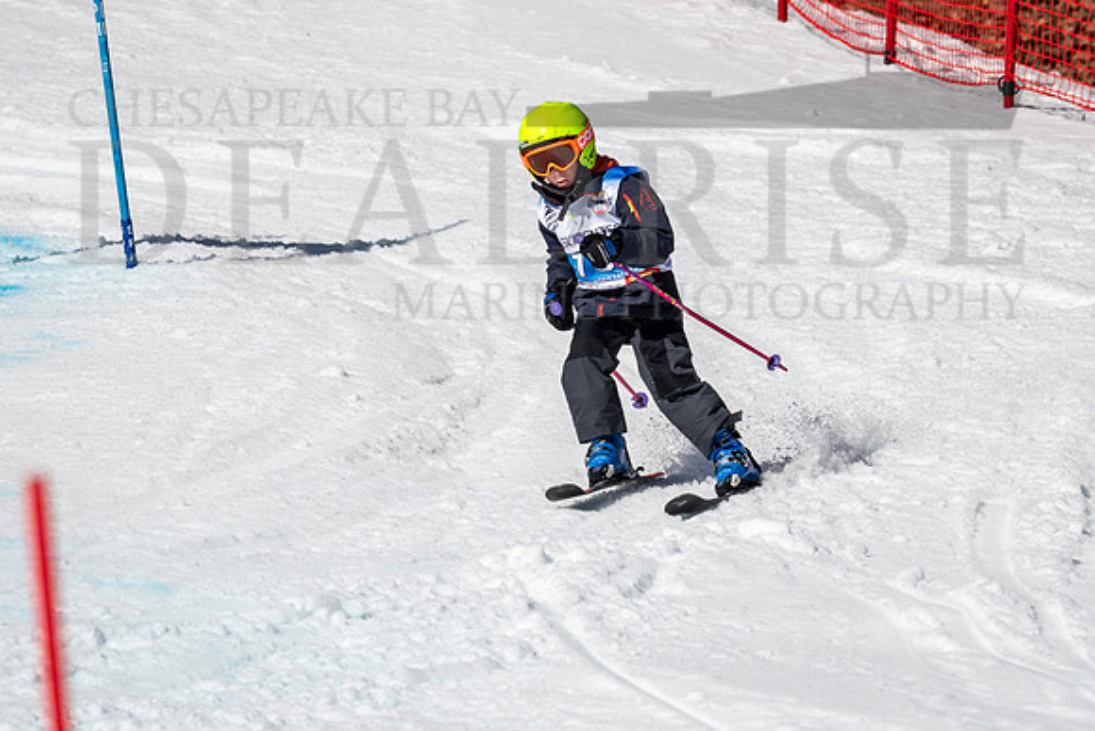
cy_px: 330
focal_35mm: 851
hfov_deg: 2.4
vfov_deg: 1.6
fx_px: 25897
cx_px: 564
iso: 200
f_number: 8
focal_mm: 400
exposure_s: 1/2000
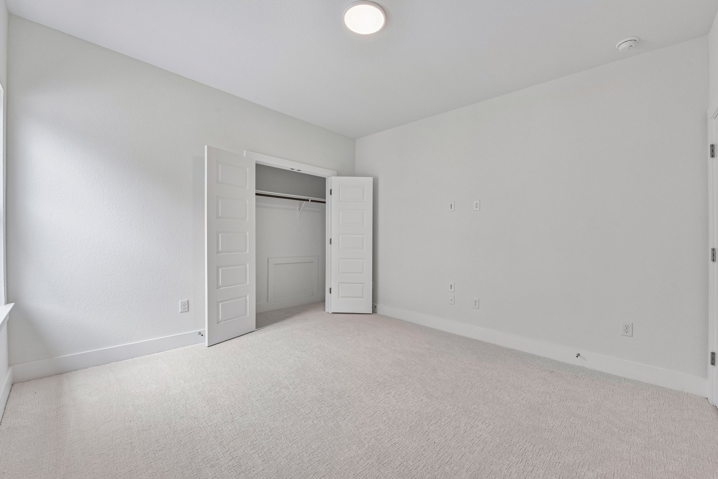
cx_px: 359
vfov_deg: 81.2
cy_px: 240
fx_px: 279
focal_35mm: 14
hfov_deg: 104.3
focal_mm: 14
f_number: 8
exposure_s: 1/20
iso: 100
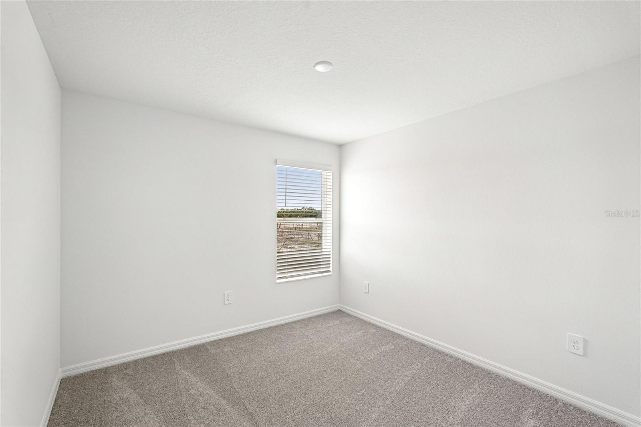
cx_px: 320
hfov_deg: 96.7
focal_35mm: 16
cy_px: 214
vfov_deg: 73.7
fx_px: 285
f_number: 8
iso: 400
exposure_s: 1/50
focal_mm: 16
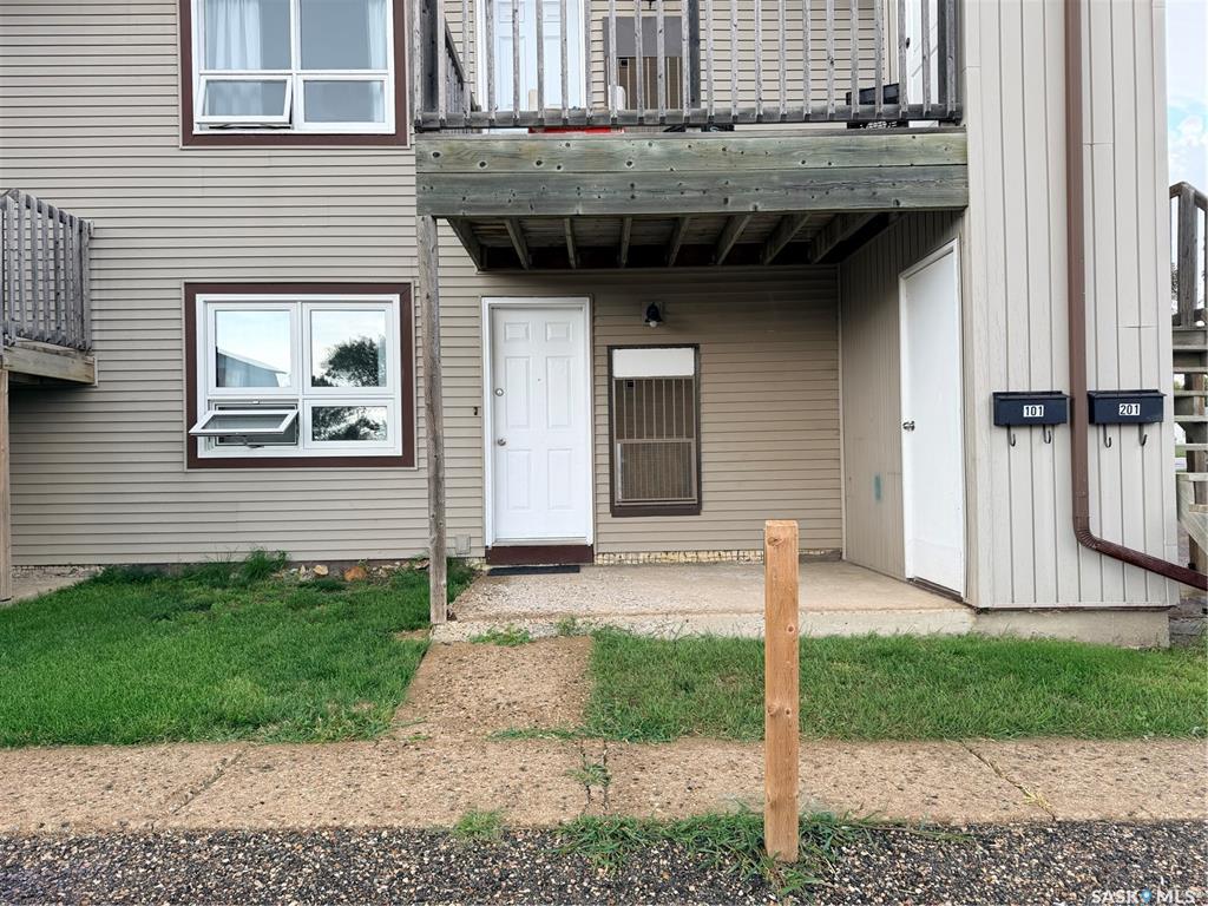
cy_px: 453
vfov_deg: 56.8
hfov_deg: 71.6
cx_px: 604
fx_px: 838
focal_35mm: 24
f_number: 1.78
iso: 50
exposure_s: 1/140
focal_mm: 6.76
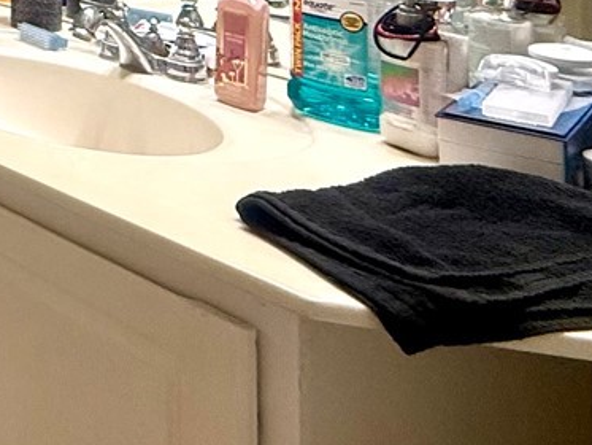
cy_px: -238
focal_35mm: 60
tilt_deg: +0.5
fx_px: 1026
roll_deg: +0.1
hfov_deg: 23.2
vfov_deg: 20.6
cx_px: -375
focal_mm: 2.22
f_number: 2.2
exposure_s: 1/120
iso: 250
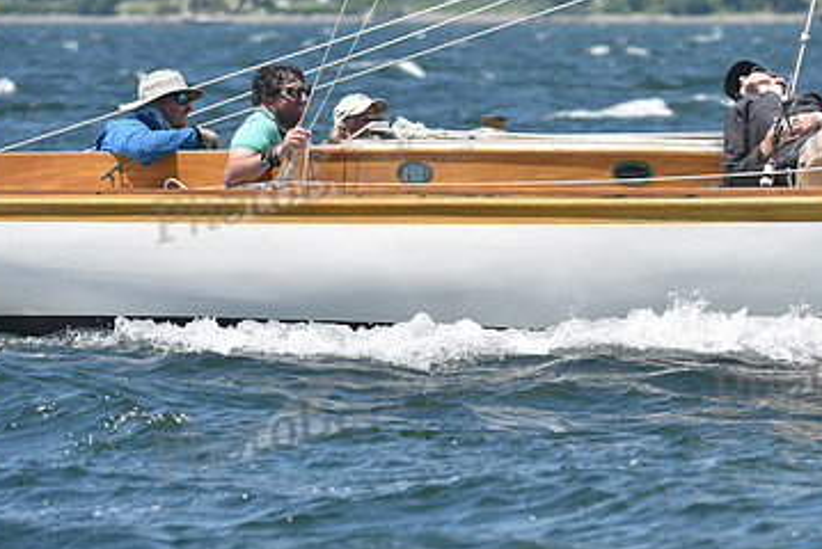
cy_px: 271
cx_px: 595
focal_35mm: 323
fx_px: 7381
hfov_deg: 6.4
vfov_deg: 4.3
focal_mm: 200
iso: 250
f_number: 5.6
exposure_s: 1/1250
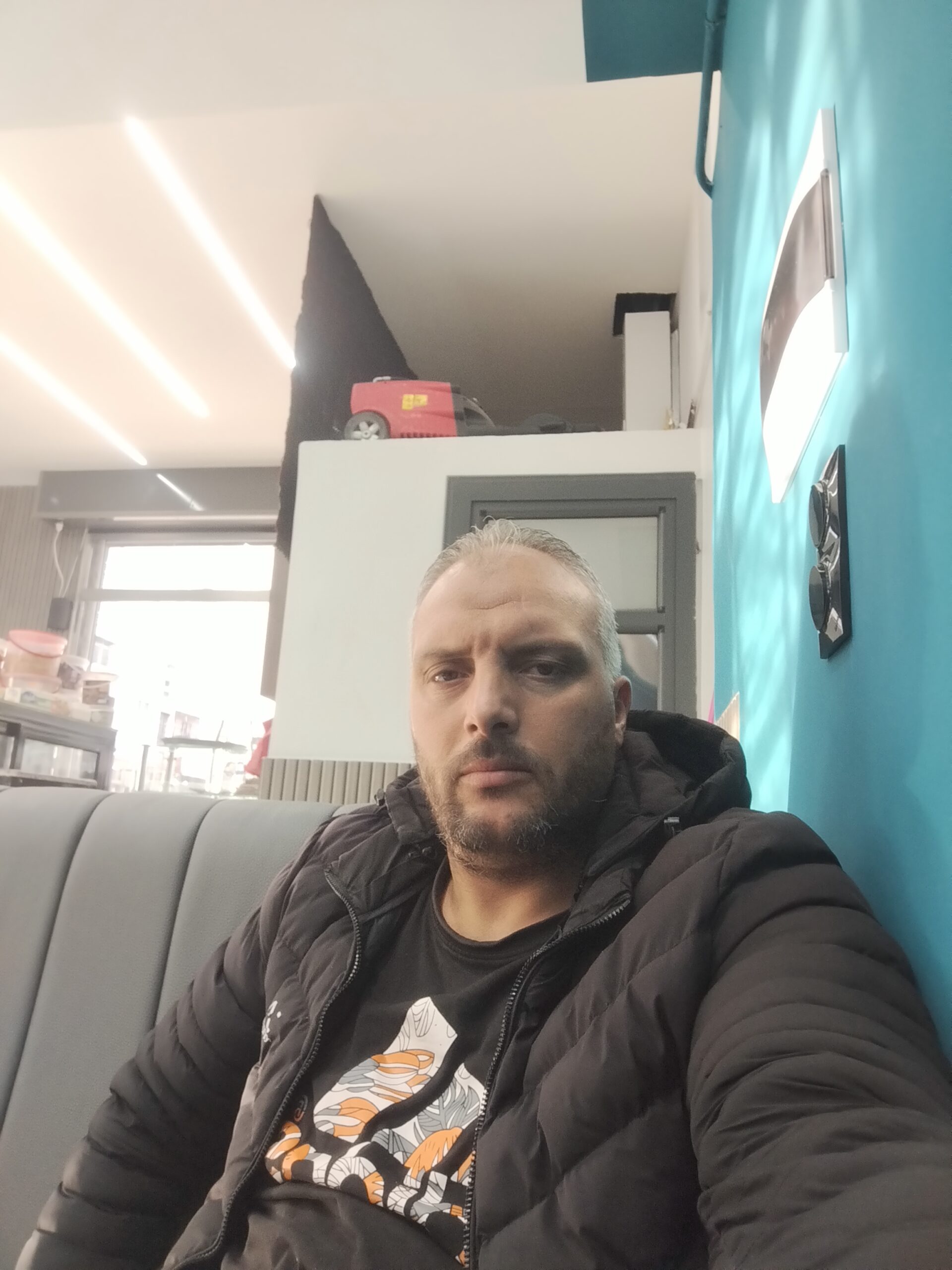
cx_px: 476
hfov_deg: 56.8
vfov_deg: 71.6
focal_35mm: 24
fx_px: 880
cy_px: 635
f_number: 2.4
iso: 125
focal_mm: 3.26
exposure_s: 1/33
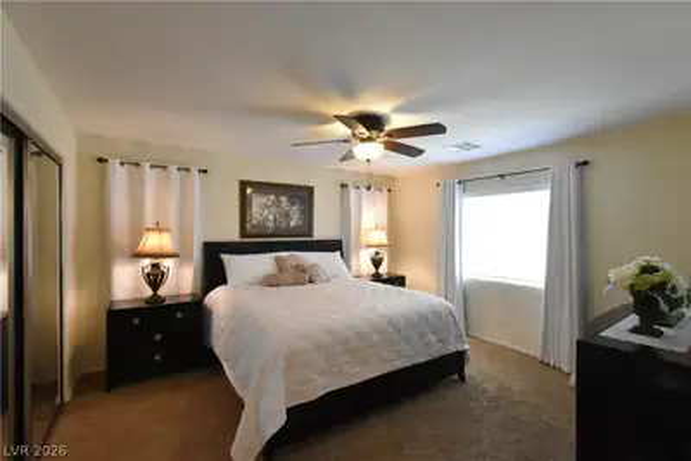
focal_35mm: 15
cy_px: 230
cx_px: 346
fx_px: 288
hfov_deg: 100.4
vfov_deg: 77.4
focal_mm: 10
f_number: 18
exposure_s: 1/20
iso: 4000
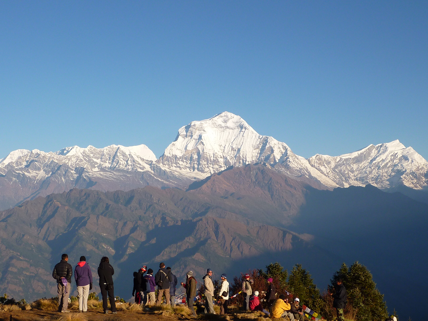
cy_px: 160
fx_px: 791
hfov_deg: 30.3
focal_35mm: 64
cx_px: 214
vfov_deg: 22.9
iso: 80
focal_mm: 7.3
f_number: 4.5
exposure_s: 1/500
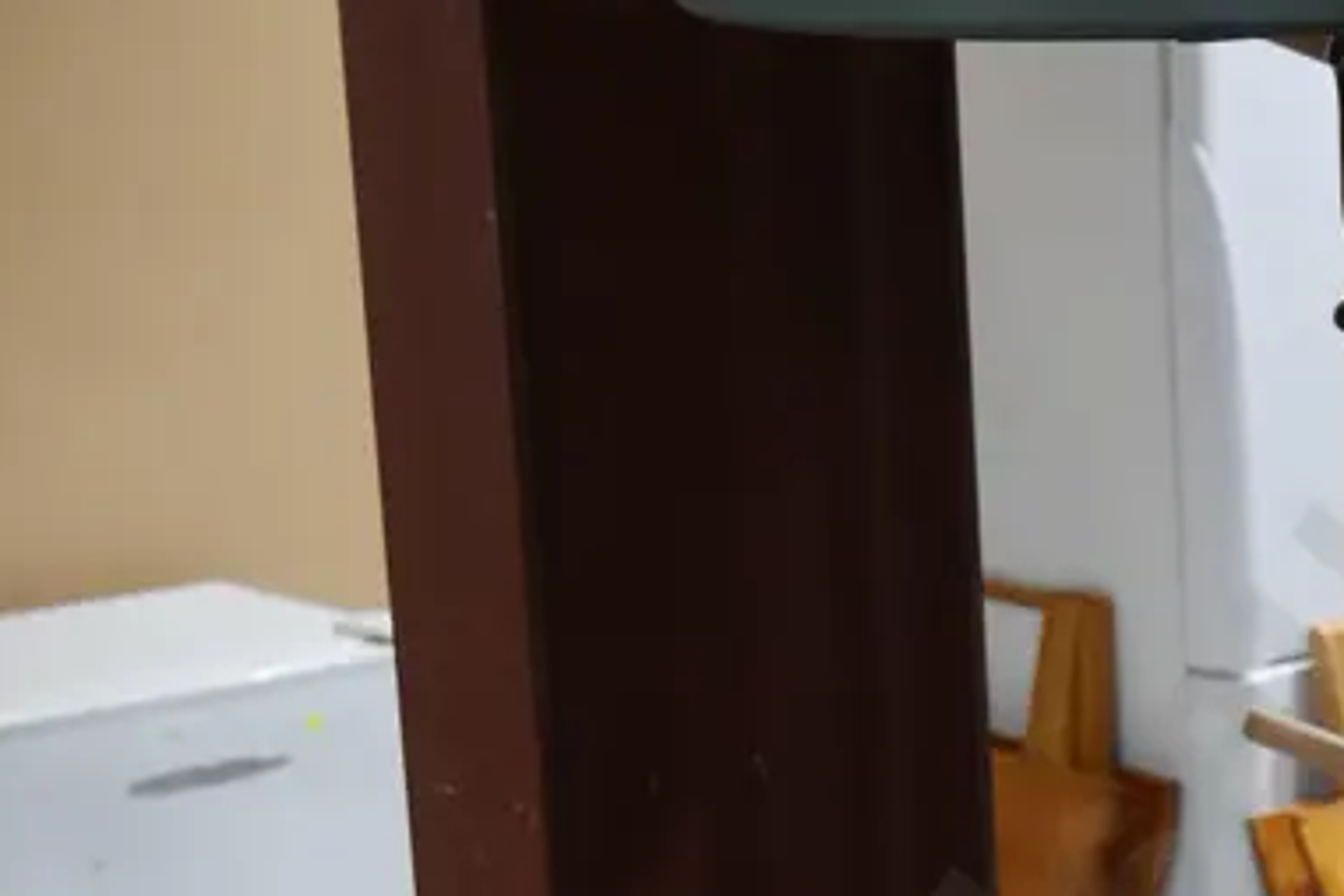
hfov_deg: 20.7
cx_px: 1351
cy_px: 579
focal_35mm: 95
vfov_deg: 14.4
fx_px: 3546
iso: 500
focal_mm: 17
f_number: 4
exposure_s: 1/60
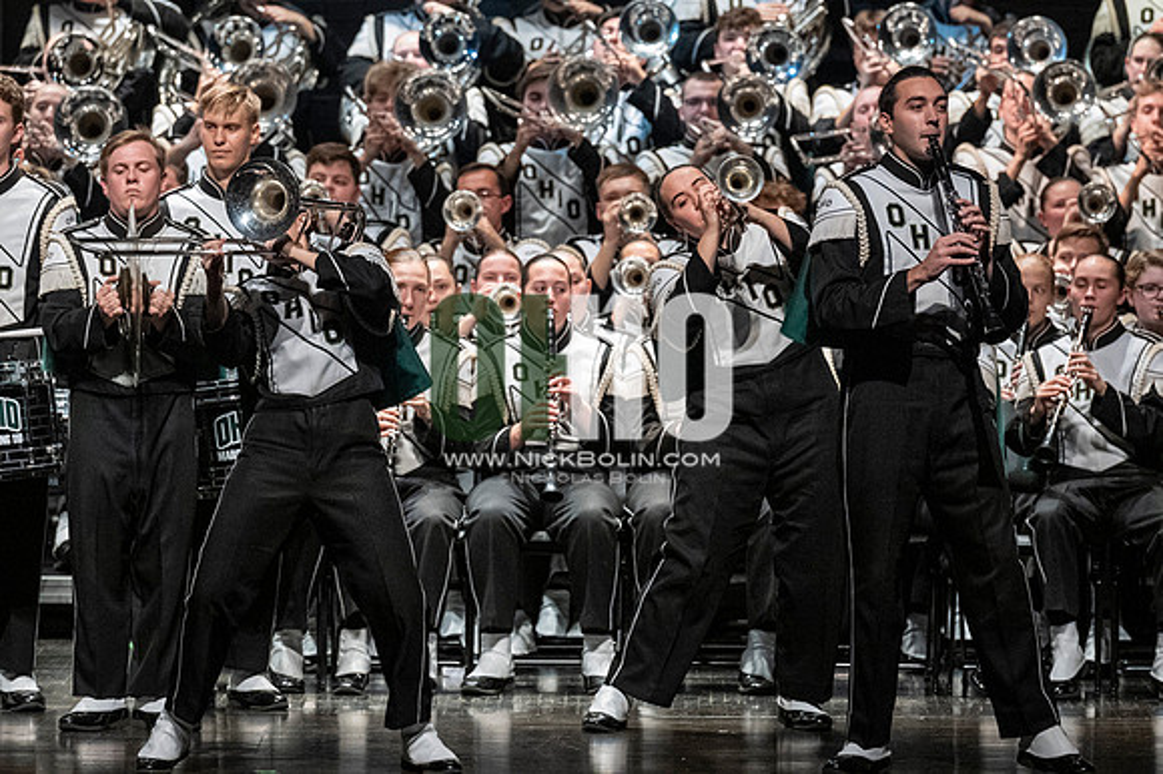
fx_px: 9686
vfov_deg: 4.6
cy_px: 387
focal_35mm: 300
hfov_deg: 6.9
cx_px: 582
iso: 4000
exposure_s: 1/500
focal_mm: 200
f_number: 4
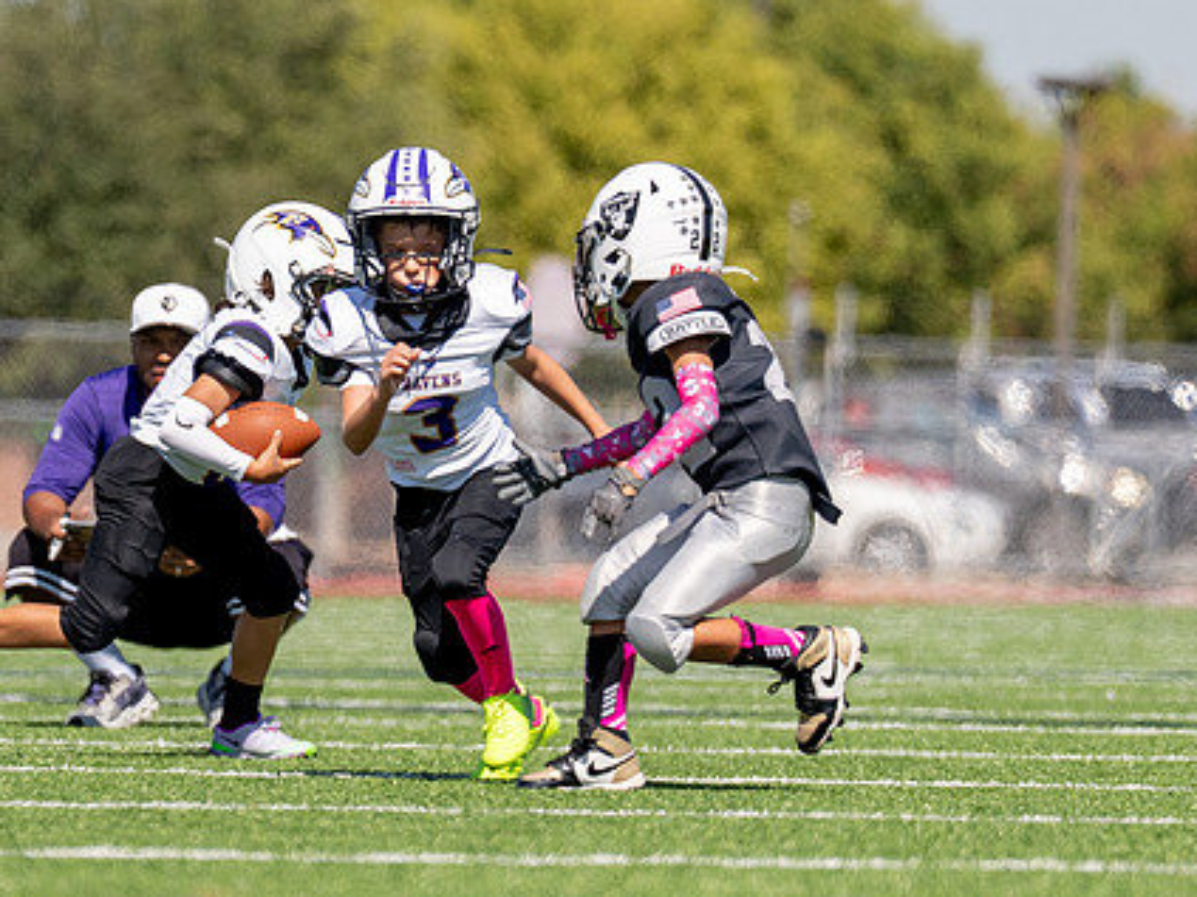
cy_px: 448
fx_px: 20845
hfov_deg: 3.3
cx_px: 176
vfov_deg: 2.5
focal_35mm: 603
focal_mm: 200
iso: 200
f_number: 2.8
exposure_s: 1/5000
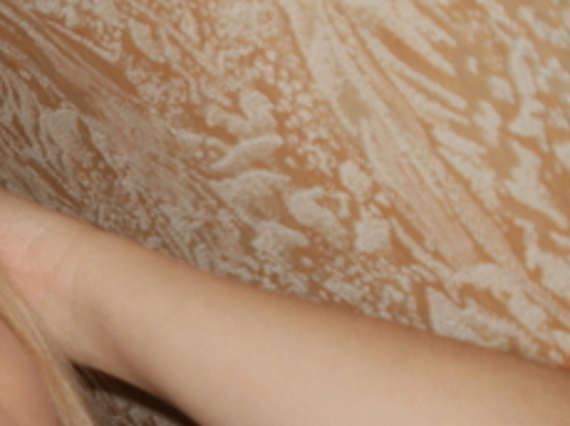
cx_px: -146
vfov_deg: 15.5
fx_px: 1546
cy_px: 401
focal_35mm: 94
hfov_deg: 19.5
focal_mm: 6.3
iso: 100
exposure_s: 1/30
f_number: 3.5
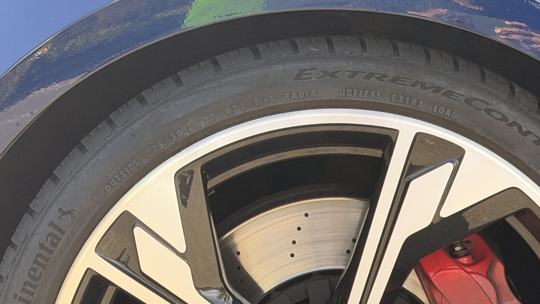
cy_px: 373
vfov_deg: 10.7
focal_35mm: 111
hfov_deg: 19.2
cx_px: 390
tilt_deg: -12.1
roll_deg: +1.0
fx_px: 1589
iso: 80
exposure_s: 1/625
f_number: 1.78
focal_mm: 6.76
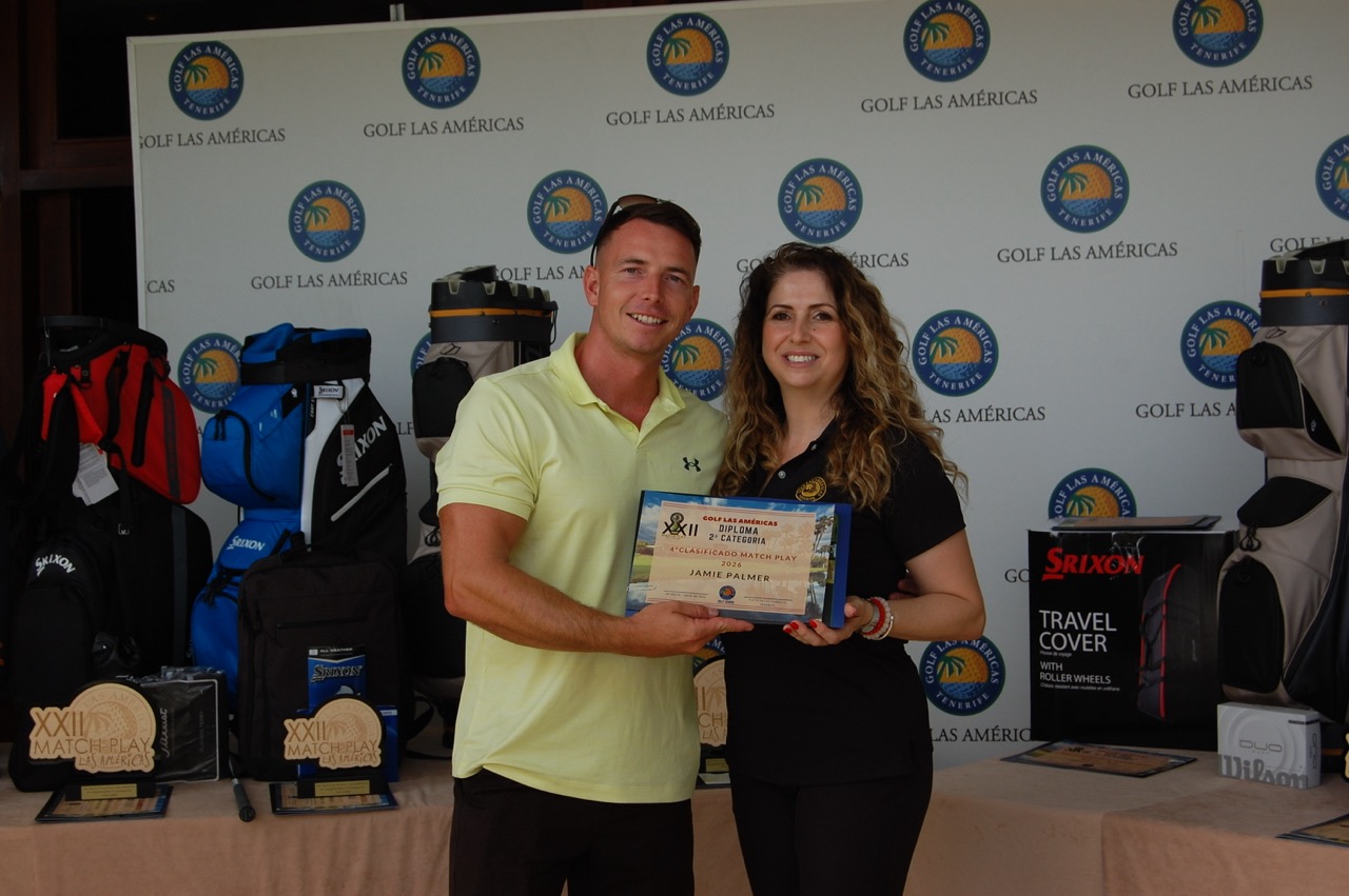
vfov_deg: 23.7
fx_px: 2134
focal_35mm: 57
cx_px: 674
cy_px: 448
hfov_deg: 35.1
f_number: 6.3
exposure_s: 1/160
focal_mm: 38
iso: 200
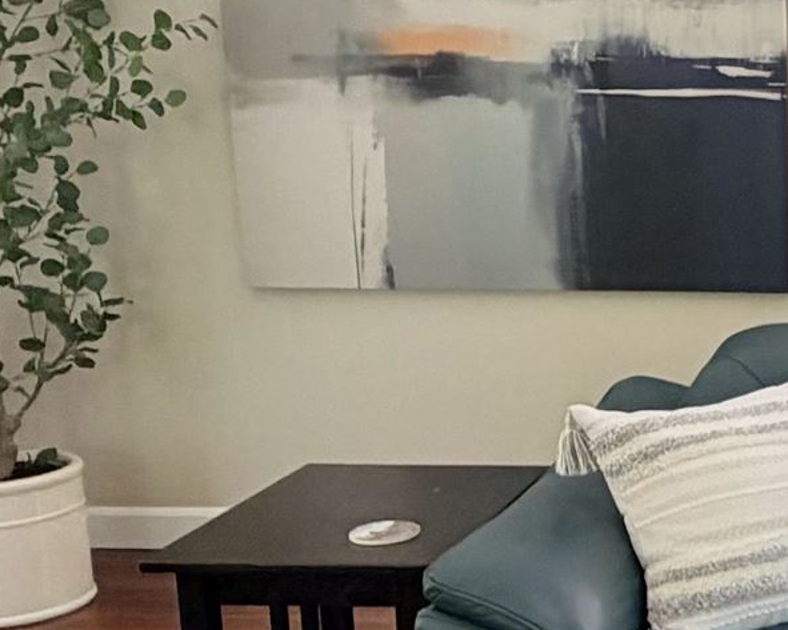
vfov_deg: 21.6
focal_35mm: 71
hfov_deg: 23.0
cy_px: 348
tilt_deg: -11.2
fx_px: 1656
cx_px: 1092
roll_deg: +0.1
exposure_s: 1/60
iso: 160
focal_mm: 2.22
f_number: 2.2
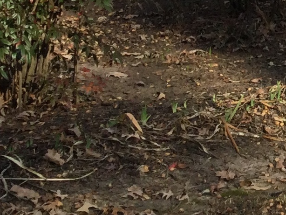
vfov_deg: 9.1
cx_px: 521
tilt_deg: +3.6
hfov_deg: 11.7
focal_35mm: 155
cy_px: -204
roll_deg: -0.7
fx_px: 1281
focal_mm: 3.3
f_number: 2.4
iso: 25
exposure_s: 1/679
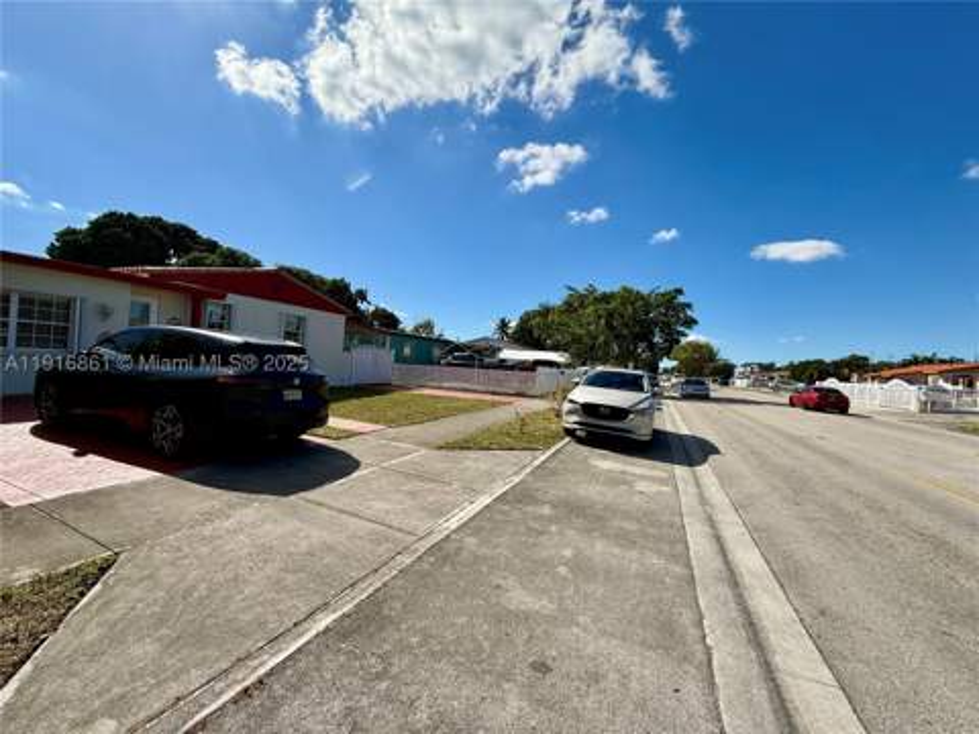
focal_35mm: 14
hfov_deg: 102.1
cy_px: 367
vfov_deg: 85.7
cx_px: 490
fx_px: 396
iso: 50
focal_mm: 2.22
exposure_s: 1/2611
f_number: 2.2
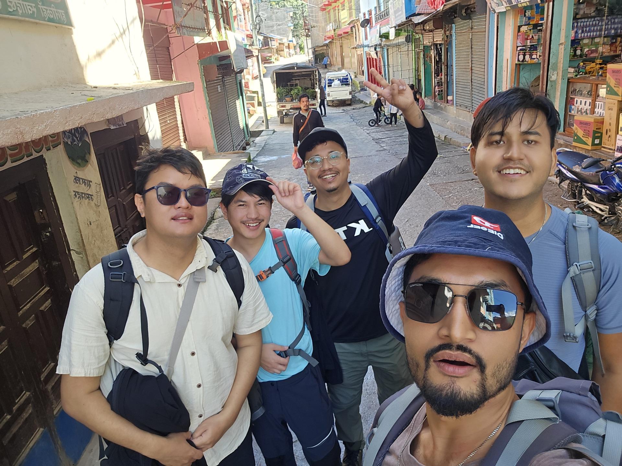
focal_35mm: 25
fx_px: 449
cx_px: 311
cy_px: 233
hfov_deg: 69.4
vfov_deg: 54.9
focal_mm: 3.3
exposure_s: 1/100
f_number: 2.2
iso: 64
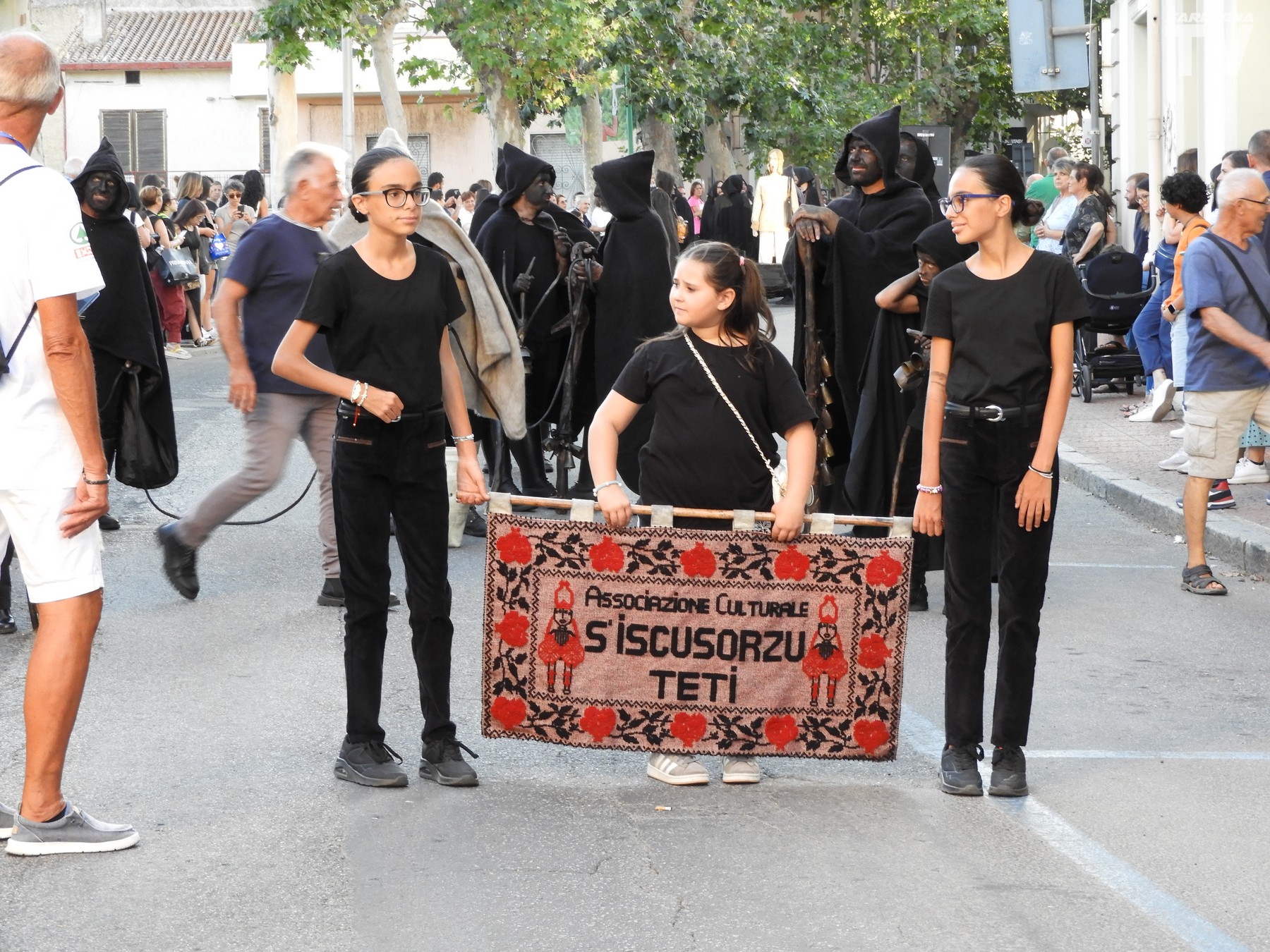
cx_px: 635
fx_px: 3852
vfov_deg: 14.1
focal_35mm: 105
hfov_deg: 18.7
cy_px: 476
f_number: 4.8
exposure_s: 1/60
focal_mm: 18.8
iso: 360
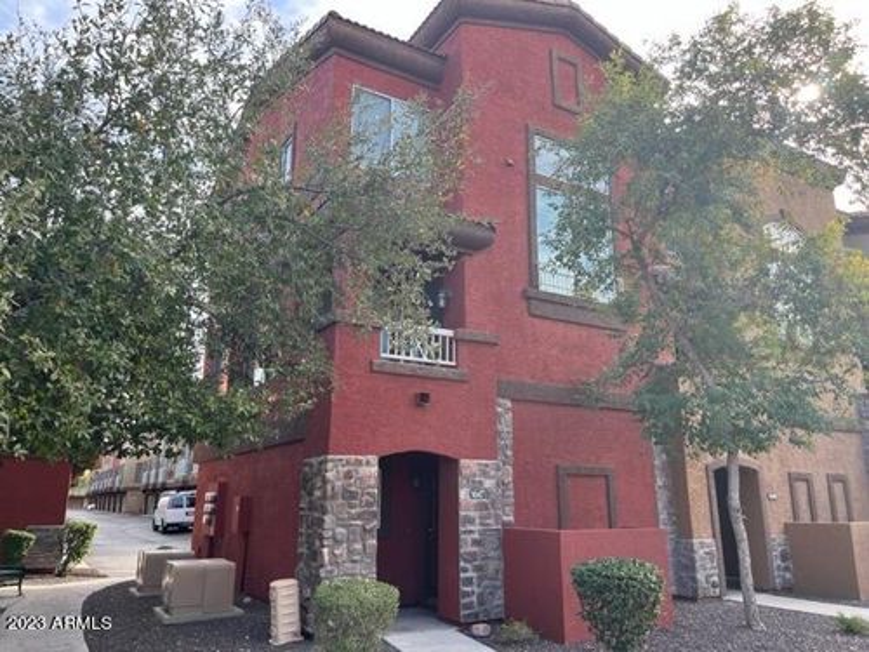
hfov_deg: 67.3
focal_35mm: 26
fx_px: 653
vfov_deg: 53.1
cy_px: 326
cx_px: 434
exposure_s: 1/424
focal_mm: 5.1
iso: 50
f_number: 1.6
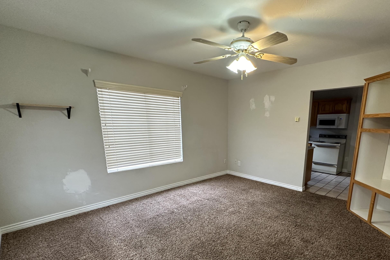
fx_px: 195
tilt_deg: -12.4
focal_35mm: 18
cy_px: 165
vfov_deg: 66.2
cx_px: 228
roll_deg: -0.2
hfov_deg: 89.2
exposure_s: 1/60
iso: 200
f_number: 2.2
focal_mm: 2.22
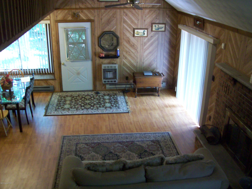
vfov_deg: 39.7
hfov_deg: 51.4
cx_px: 126
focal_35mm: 36
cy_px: 94
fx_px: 262
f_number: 2.7
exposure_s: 1/10.6
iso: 160
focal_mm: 6
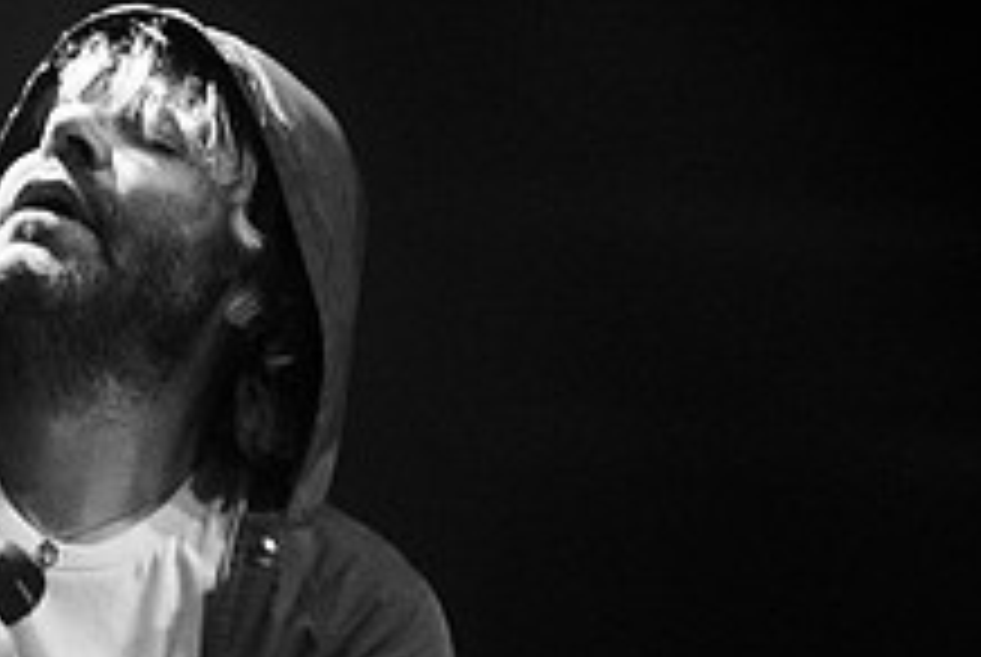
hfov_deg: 2.9
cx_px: 166
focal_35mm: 707
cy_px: 327
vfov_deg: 2.0
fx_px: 19291
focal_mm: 200
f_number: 3.2
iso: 2500
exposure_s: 1/125
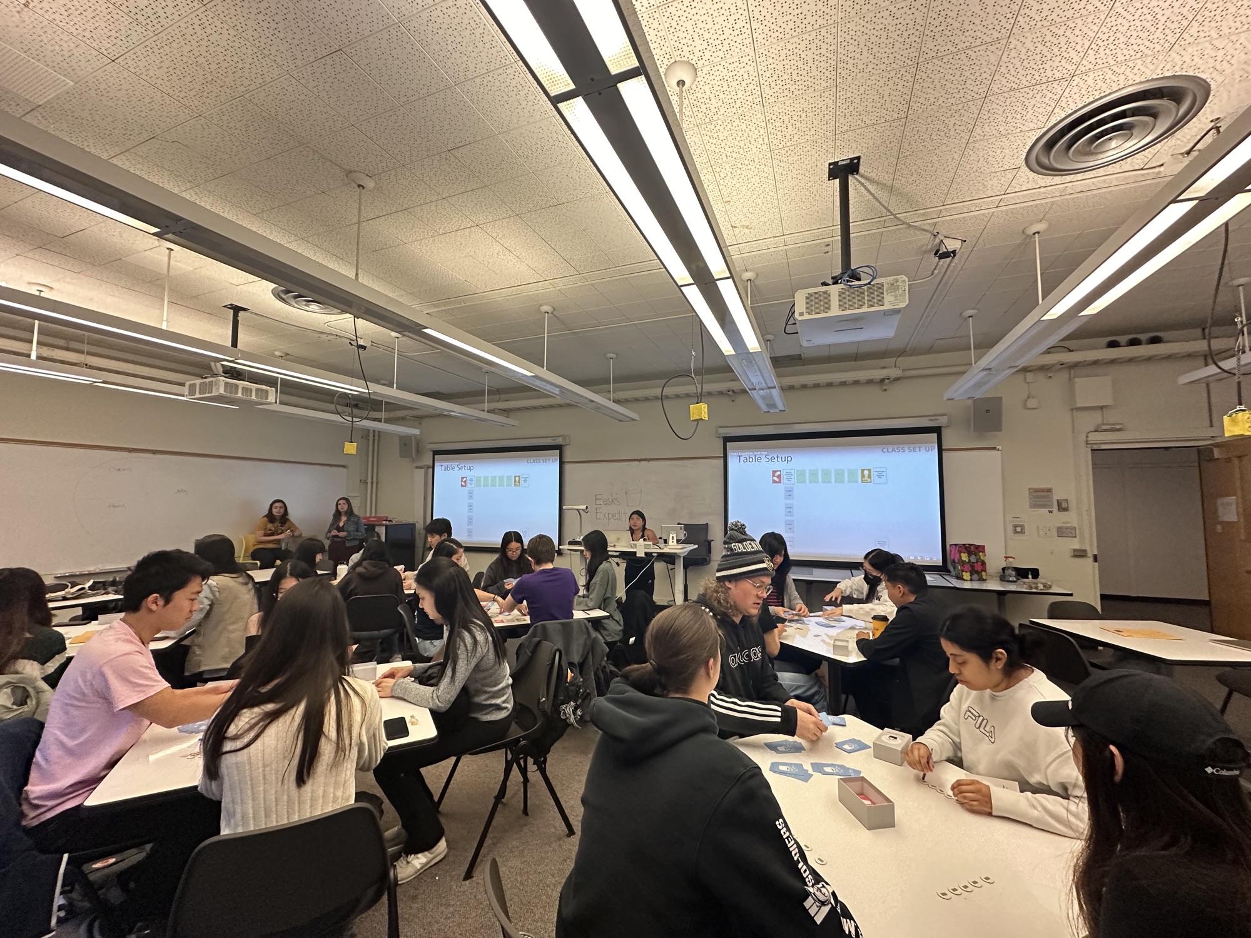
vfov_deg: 85.7
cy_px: 469
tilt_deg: +4.2
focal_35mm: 14
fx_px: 506
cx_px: 626
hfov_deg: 102.1
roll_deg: +0.1
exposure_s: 1/90
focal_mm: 2.22
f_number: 2.2
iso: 320
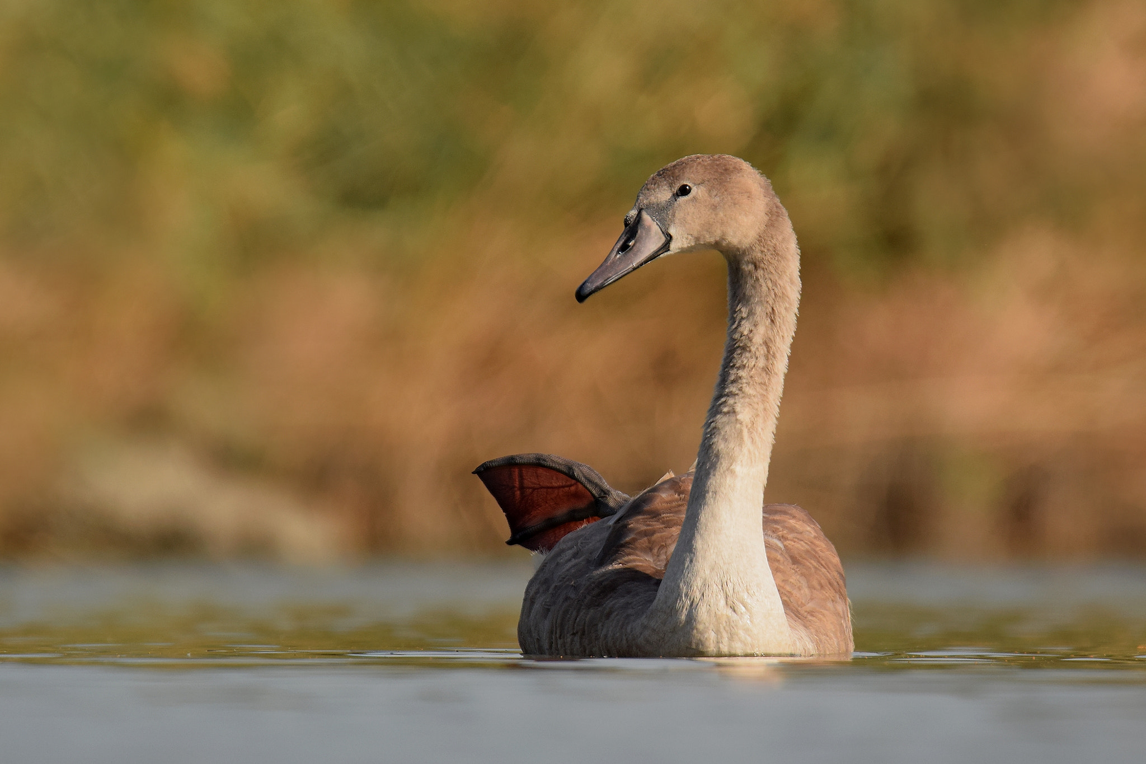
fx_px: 26258
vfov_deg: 1.7
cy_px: 382
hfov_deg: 2.5
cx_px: 573
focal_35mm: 825
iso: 400
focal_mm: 550
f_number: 6.3
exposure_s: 1/1600
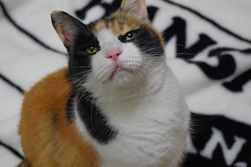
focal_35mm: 82
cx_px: 126
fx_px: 572
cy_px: 84
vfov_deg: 16.6
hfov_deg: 24.8
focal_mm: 55
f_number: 8
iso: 3200
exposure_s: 1/100
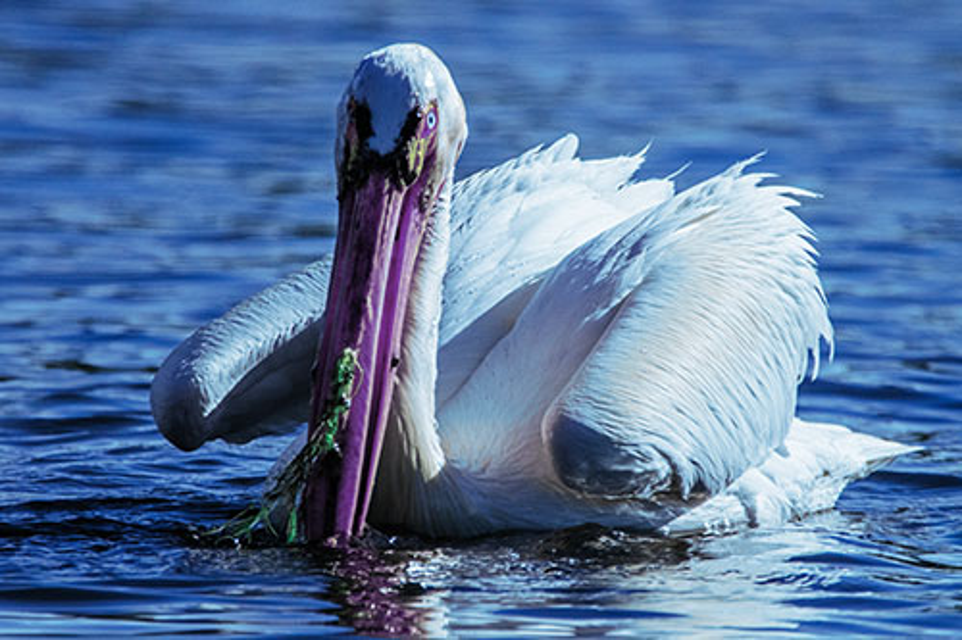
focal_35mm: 1200
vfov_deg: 1.1
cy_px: 320
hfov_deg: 1.7
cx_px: 481
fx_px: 32054
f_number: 13
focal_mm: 1200
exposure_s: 1/4000
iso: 2000
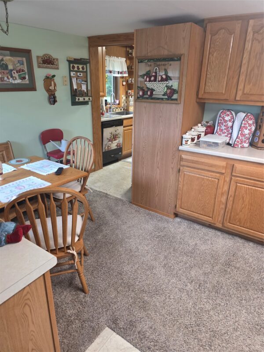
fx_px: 234
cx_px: 132
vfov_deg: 73.9
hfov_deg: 58.9
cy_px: 176
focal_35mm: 23
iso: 640
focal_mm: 6.3
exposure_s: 1/120
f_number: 1.7
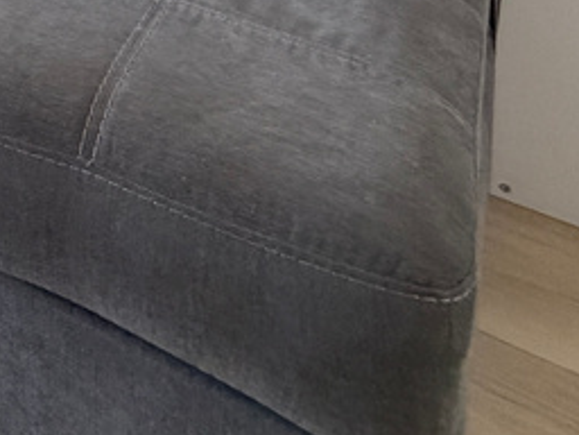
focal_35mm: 56
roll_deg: +0.3
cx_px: -280
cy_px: -358
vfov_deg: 19.3
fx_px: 937
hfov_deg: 25.9
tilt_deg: -3.6
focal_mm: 2.22
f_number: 2.2
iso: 250
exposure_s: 1/120
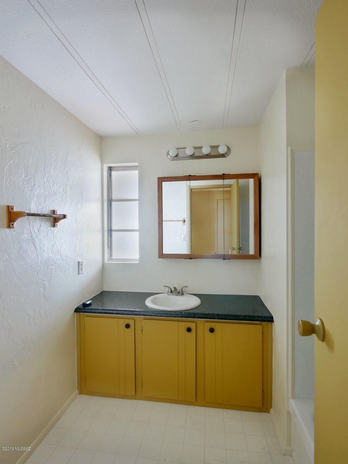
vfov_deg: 87.7
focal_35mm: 18
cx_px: 174
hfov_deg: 71.6
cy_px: 232
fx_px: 241
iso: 200
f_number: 6.3
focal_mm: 9
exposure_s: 1.3
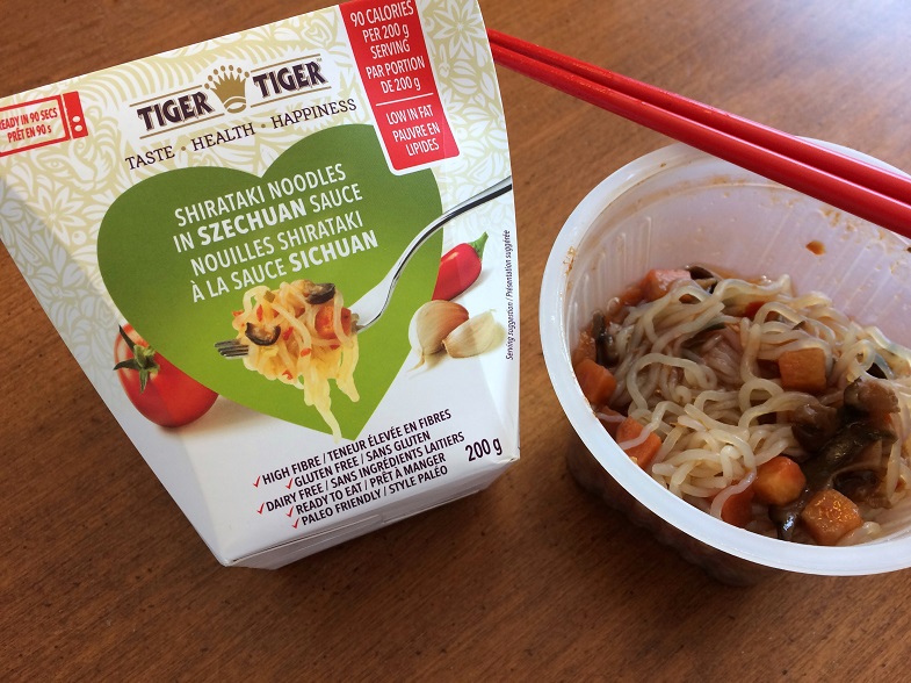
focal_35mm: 29
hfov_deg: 61.7
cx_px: 456
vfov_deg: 48.2
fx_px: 763
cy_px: 342
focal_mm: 4.15
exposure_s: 1/30
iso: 50
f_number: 2.2
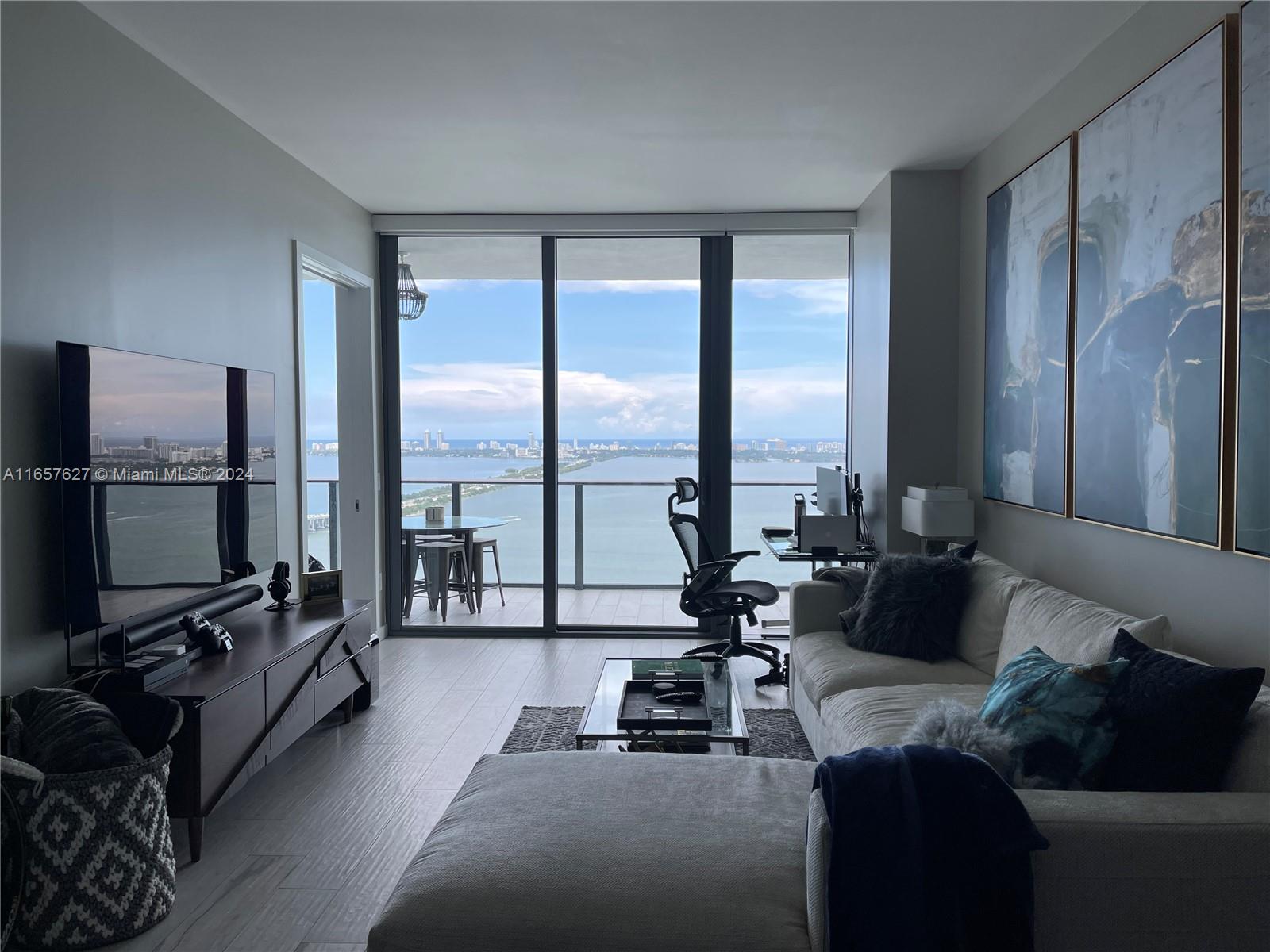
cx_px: 635
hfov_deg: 67.3
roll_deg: +0.1
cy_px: 476
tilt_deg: -3.5
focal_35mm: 26
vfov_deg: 53.1
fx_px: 954
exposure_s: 1/770
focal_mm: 5.1
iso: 32
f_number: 1.6
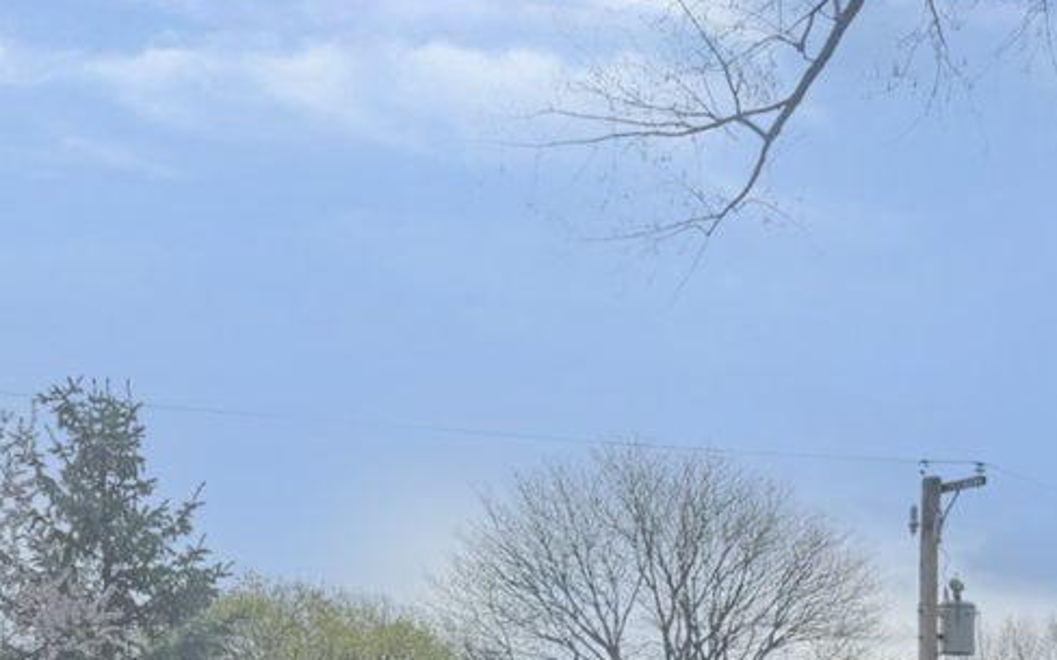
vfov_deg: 16.0
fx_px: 2161
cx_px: 1003
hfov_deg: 26.3
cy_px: 974
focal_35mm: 75
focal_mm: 6.76
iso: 100
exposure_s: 1/1618
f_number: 1.78
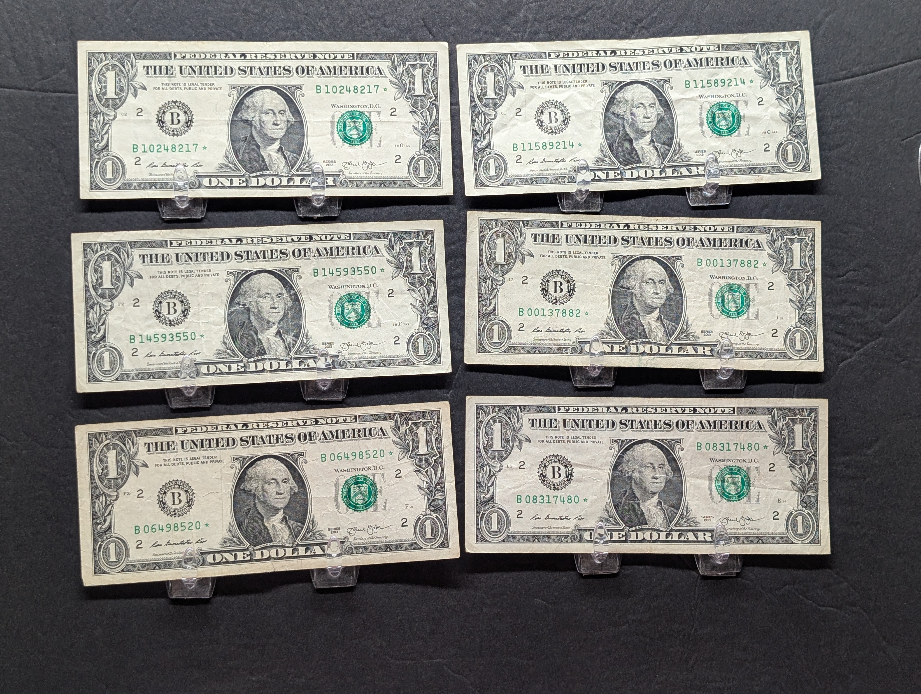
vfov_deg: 29.7
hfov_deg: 38.9
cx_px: 460
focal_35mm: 49
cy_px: 347
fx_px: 1306
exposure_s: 1/44.1
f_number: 1.68
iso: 47
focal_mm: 6.9
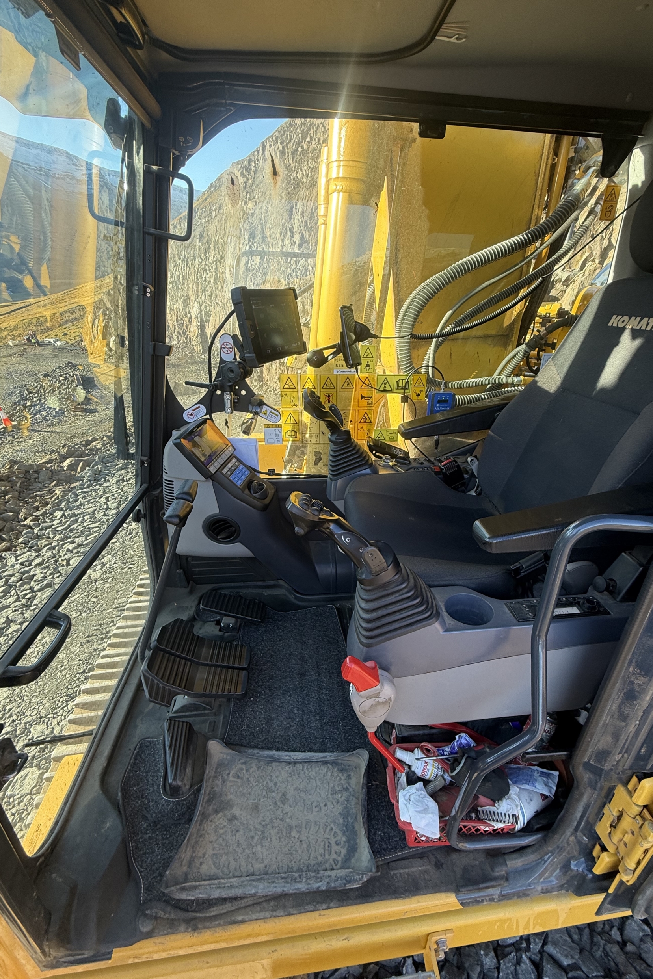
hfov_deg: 77.2
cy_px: 486
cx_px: 352
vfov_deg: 100.4
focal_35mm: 15
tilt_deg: -26.1
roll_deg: -3.2
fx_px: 408
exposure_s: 1/142
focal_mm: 2.22
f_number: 2.2
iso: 64
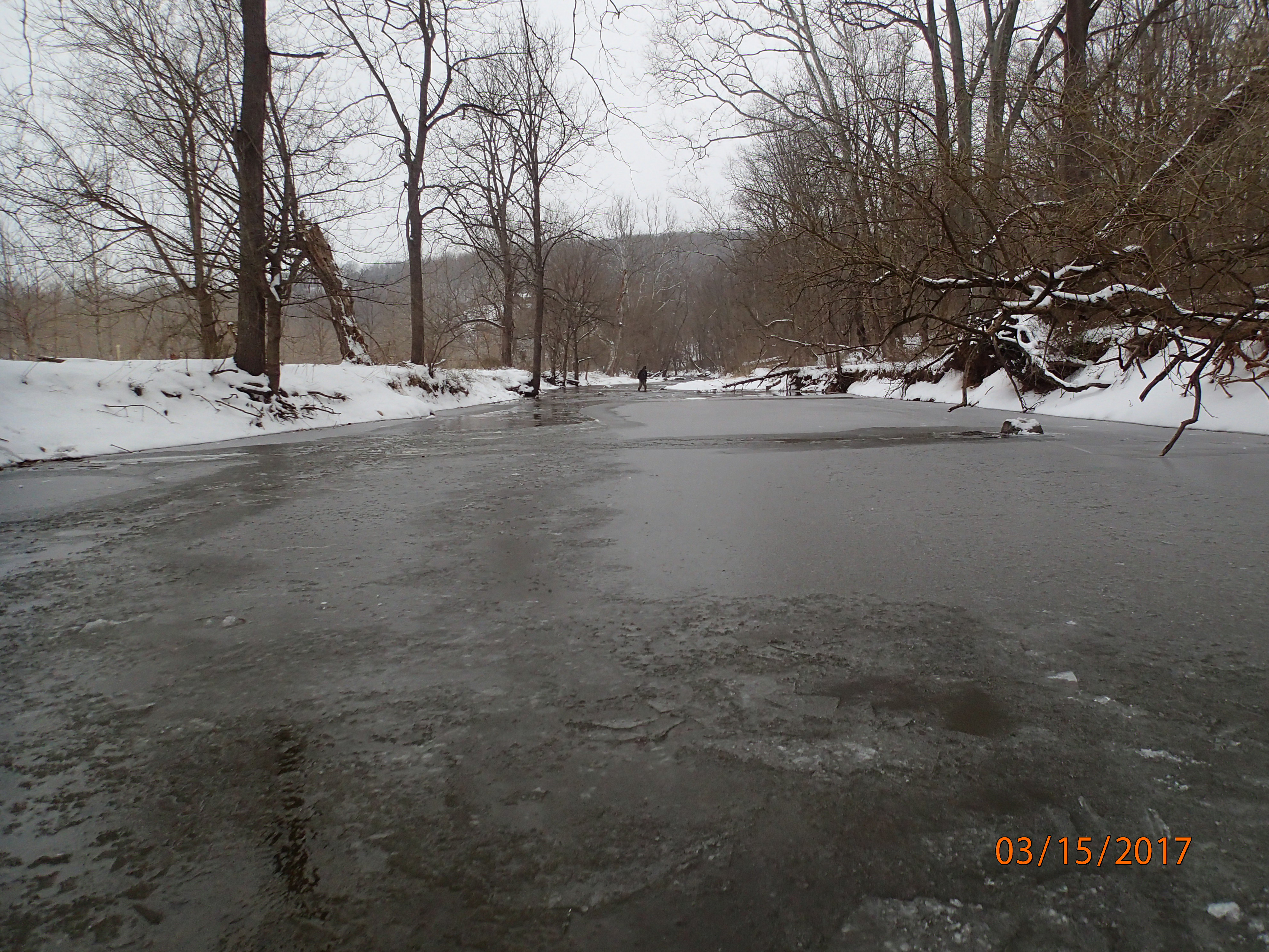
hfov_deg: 69.4
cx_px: 634
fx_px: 916
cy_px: 476
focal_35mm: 25
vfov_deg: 54.9
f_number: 2.8
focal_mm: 4.5
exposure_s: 1/2000
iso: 200
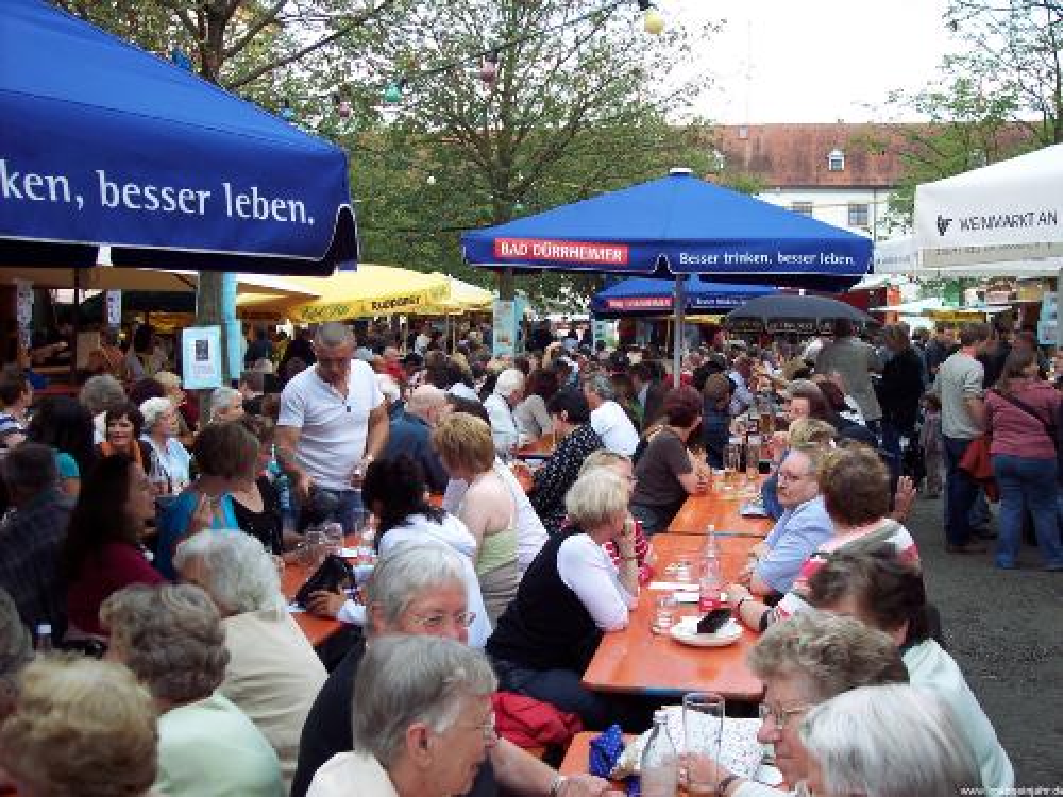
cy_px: 398
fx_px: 1198
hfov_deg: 47.9
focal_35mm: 39
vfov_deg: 36.8
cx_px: 532
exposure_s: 1/45
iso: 100
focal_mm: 8
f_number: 3.4
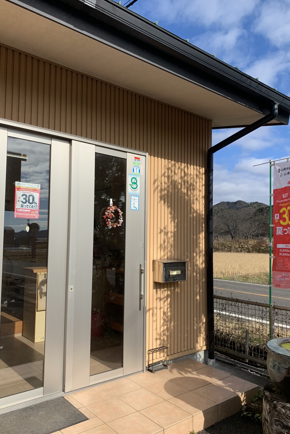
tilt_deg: +6.4
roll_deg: -0.2
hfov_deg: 46.4
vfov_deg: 65.5
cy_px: 222
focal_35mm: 28
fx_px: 338
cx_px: 143
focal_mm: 4.25
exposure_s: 1/2611
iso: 25
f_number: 1.8
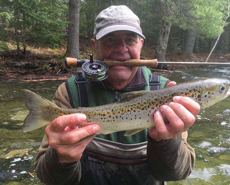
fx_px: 211
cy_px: 91
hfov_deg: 57.1
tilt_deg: -5.9
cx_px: 119
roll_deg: +1.0
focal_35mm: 31
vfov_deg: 47.2
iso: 25
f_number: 2.2
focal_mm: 4.15
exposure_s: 1/342
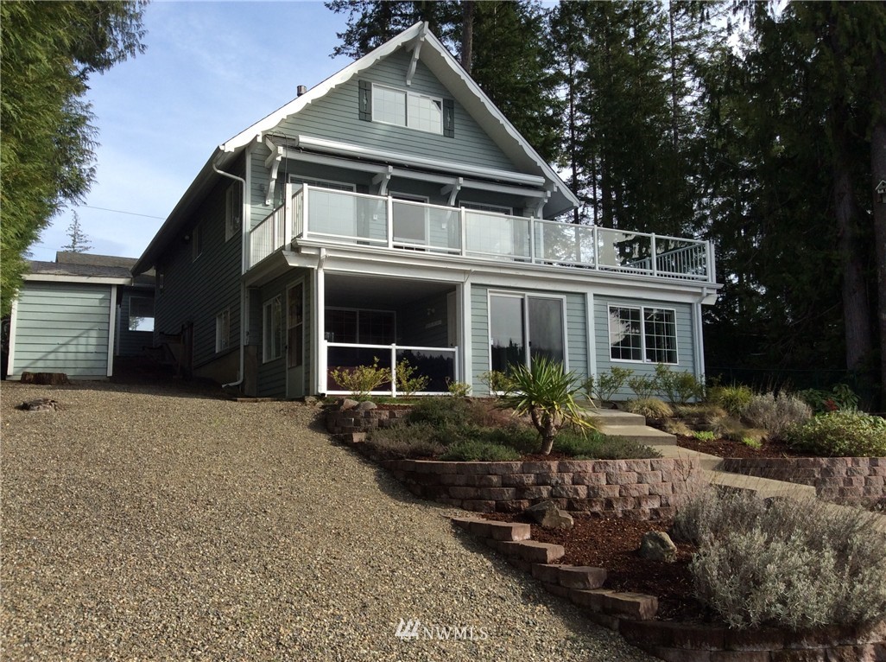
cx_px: 443
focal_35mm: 32
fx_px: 818
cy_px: 331
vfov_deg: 44.0
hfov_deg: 56.9
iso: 32
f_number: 2.4
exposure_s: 1/880
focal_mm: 3.3
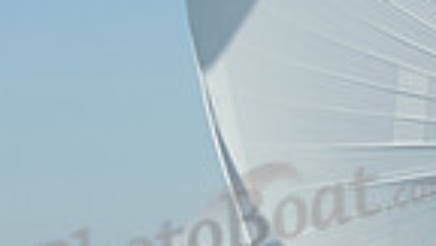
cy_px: 26
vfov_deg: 4.1
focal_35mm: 295
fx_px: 3410
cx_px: 618
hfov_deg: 7.2
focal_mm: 70
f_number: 10
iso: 320
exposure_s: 1/1000
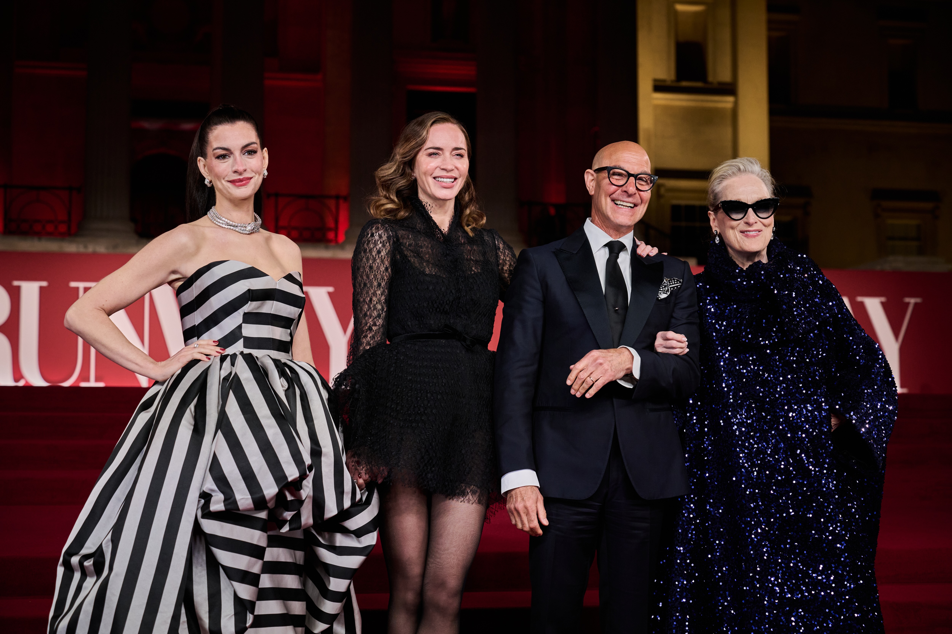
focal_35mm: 58
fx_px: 1534
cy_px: 317
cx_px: 476
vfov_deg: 23.4
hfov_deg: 34.5
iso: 2000
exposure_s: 1/400
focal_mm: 58
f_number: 4
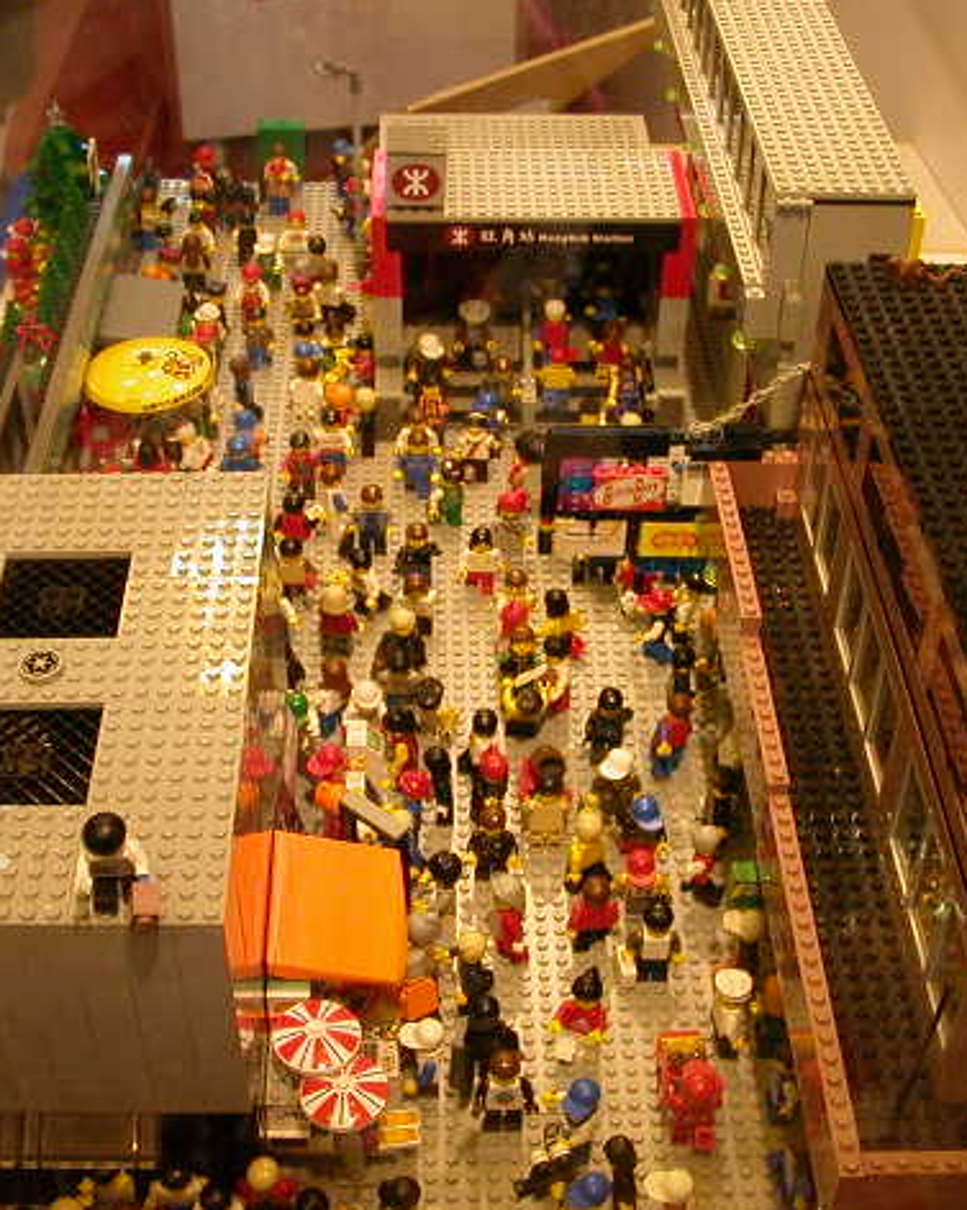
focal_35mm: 49
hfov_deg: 30.8
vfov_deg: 38.1
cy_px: 608
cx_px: 469
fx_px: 1755
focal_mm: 5.6
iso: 121
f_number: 2.7
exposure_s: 1/28.8
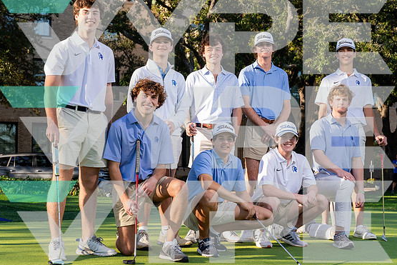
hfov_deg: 28.8
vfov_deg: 19.5
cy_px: 128
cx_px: 194
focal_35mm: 70
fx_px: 772
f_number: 7.1
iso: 250
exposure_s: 1/250
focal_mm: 57
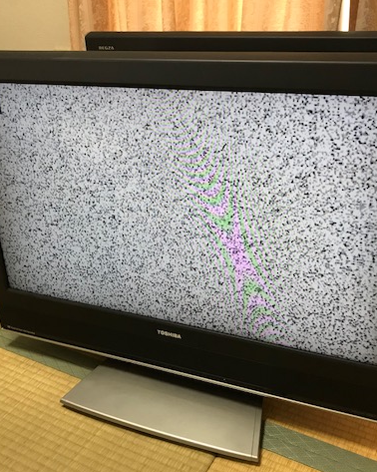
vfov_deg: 49.1
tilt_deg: -25.6
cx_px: 196
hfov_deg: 40.1
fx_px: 516
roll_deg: +1.7
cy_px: 238
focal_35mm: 37
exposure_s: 1/22
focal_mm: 3.99
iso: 40
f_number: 1.8
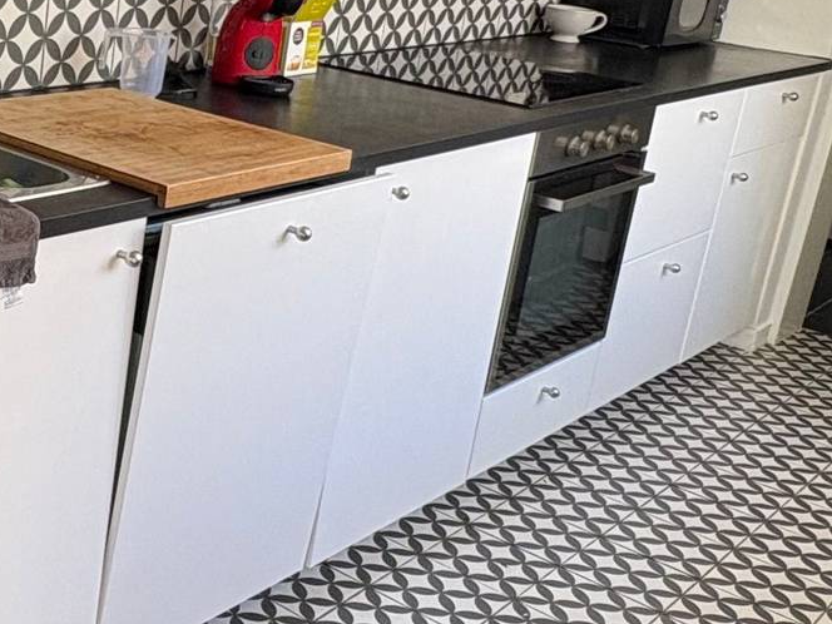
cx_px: -49
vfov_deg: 26.9
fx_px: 1298
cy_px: 203
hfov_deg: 32.0
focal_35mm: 54
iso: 80
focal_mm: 2.22
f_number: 2.2
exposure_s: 1/99
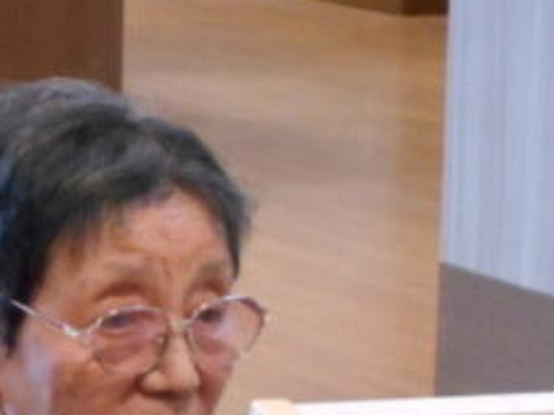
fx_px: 4177
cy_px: 493
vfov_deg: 5.7
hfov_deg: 7.5
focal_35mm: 261
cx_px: -22
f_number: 5.5
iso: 800
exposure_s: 1/30
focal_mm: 17.6
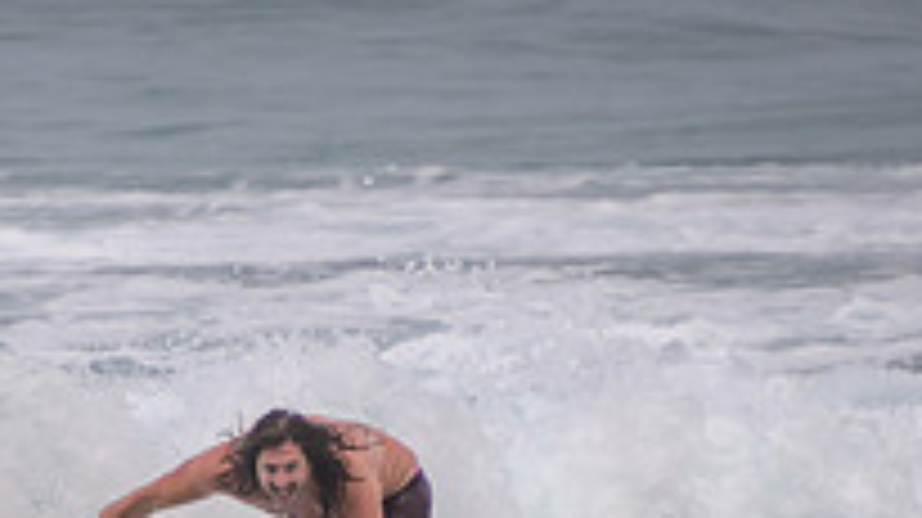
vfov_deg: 0.7
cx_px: 179
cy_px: 628
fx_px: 39824
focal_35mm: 1630
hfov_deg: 1.3
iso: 200
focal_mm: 400
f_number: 5.6
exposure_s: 1/2000
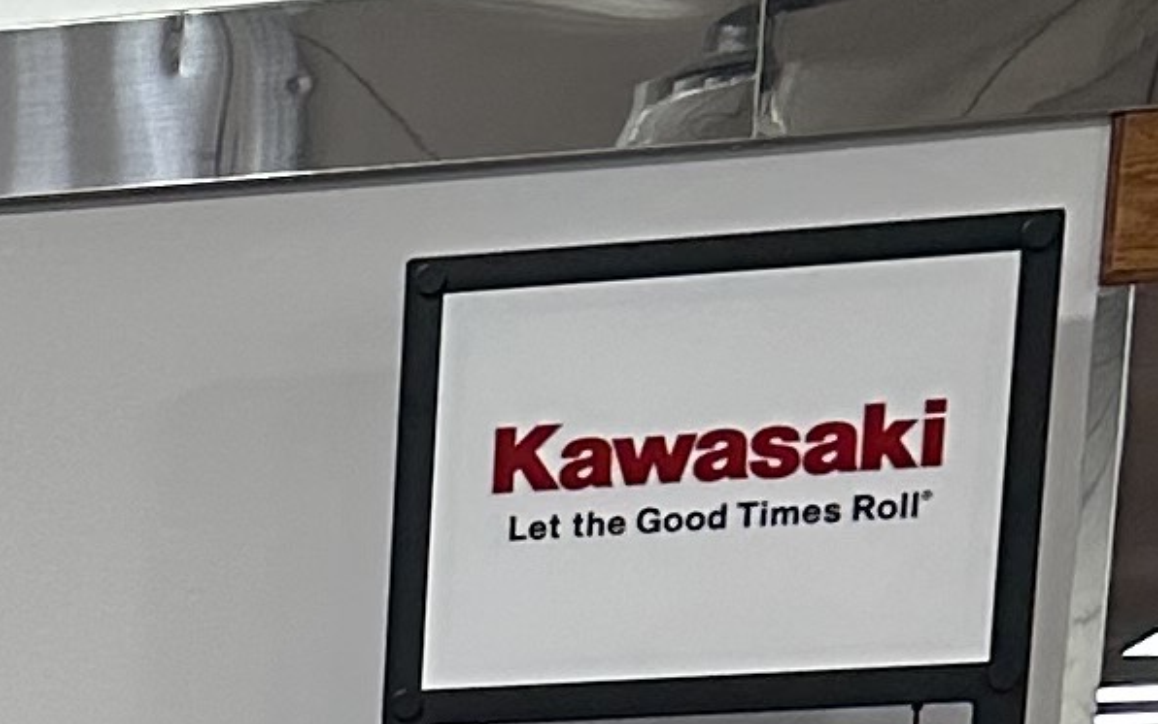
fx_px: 5430
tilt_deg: -12.5
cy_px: 2283
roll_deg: +1.2
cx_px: -1739
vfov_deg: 6.8
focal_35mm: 172
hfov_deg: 10.3
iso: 160
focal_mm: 6.86
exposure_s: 1/120
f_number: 1.78
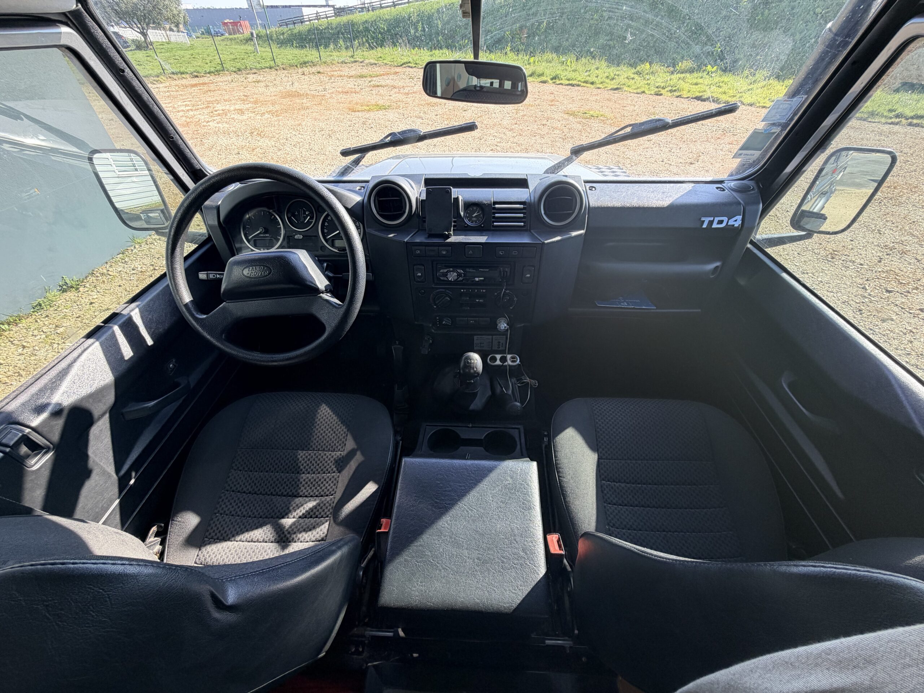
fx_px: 374
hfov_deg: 102.1
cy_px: 346
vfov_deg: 85.7
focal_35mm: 14
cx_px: 462
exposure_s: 1/132
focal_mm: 2.22
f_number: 2.2
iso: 40
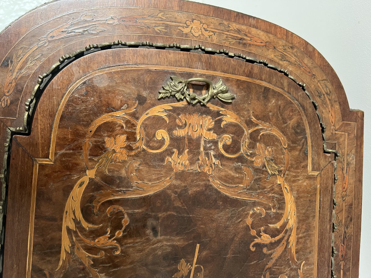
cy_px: 139
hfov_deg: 67.3
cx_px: 186
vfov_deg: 53.1
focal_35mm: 26
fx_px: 279
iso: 400
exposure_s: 1/60
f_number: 1.5
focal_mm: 5.7
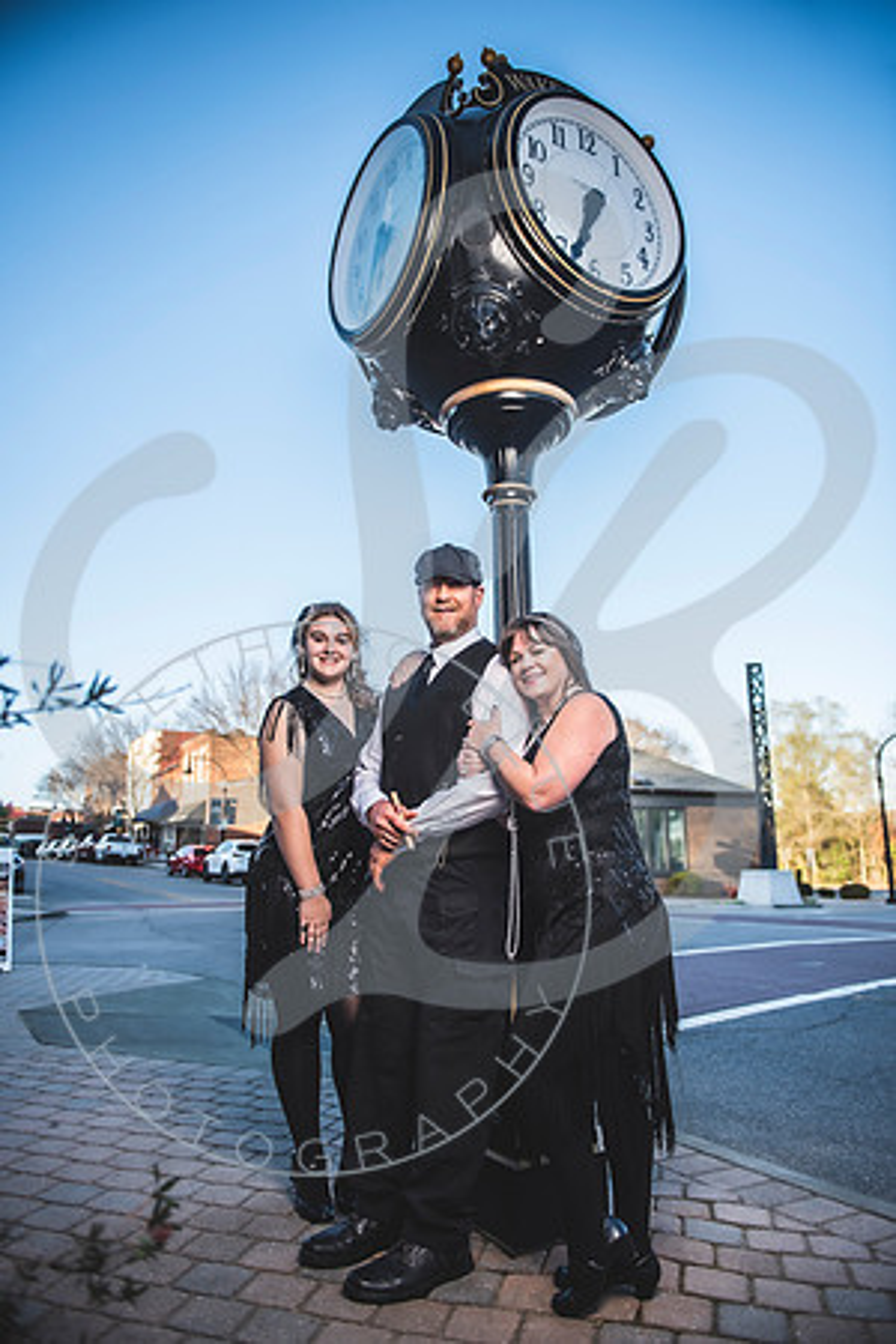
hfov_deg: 53.1
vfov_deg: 73.7
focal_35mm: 24
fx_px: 896
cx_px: 448
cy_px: 672
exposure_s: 1/500
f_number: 2.8
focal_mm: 24
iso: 100
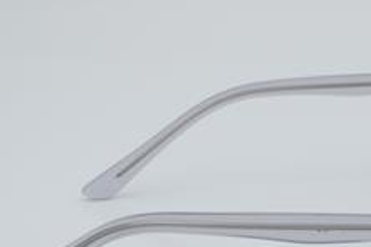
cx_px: 307
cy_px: 207
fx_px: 1400
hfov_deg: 15.0
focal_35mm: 136
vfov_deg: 10.0
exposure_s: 1/4
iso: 100
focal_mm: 50
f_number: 32
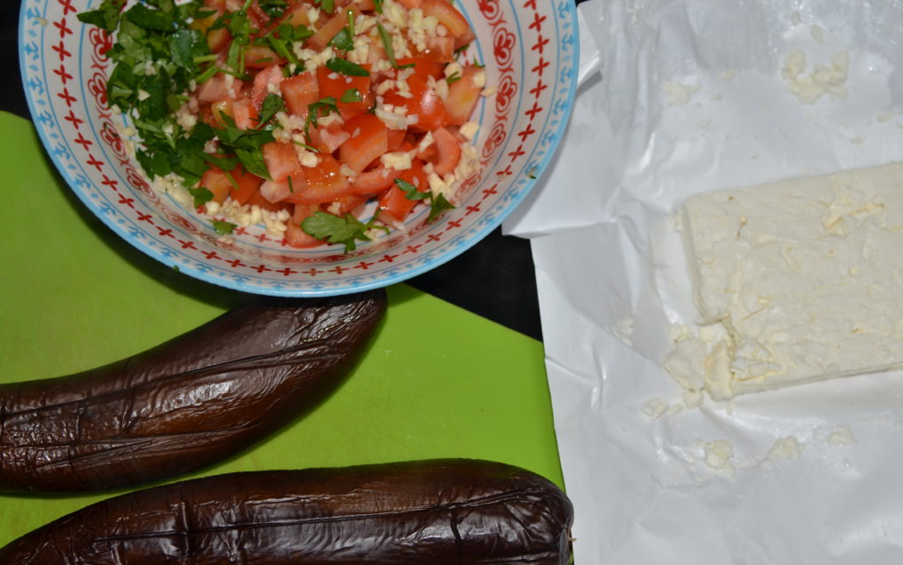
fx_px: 1895
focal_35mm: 77
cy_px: 283
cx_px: 455
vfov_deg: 16.9
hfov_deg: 26.8
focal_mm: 50
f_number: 4
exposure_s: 1/60
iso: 160
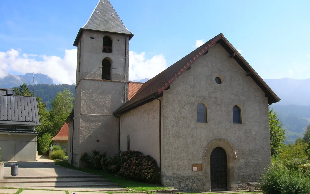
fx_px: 313
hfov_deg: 52.7
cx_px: 155
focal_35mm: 37
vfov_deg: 34.4
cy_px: 96
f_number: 4.9
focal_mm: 5.7
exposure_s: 1/258
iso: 50
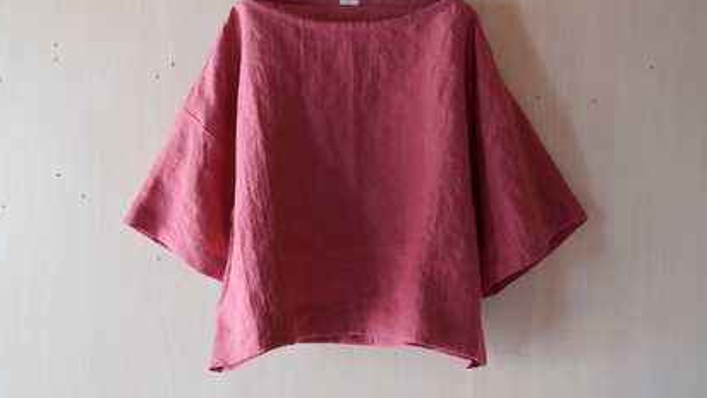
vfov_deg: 19.7
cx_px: 312
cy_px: 151
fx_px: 1144
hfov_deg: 34.3
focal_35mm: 61
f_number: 3.2
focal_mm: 50
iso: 250
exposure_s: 1/10
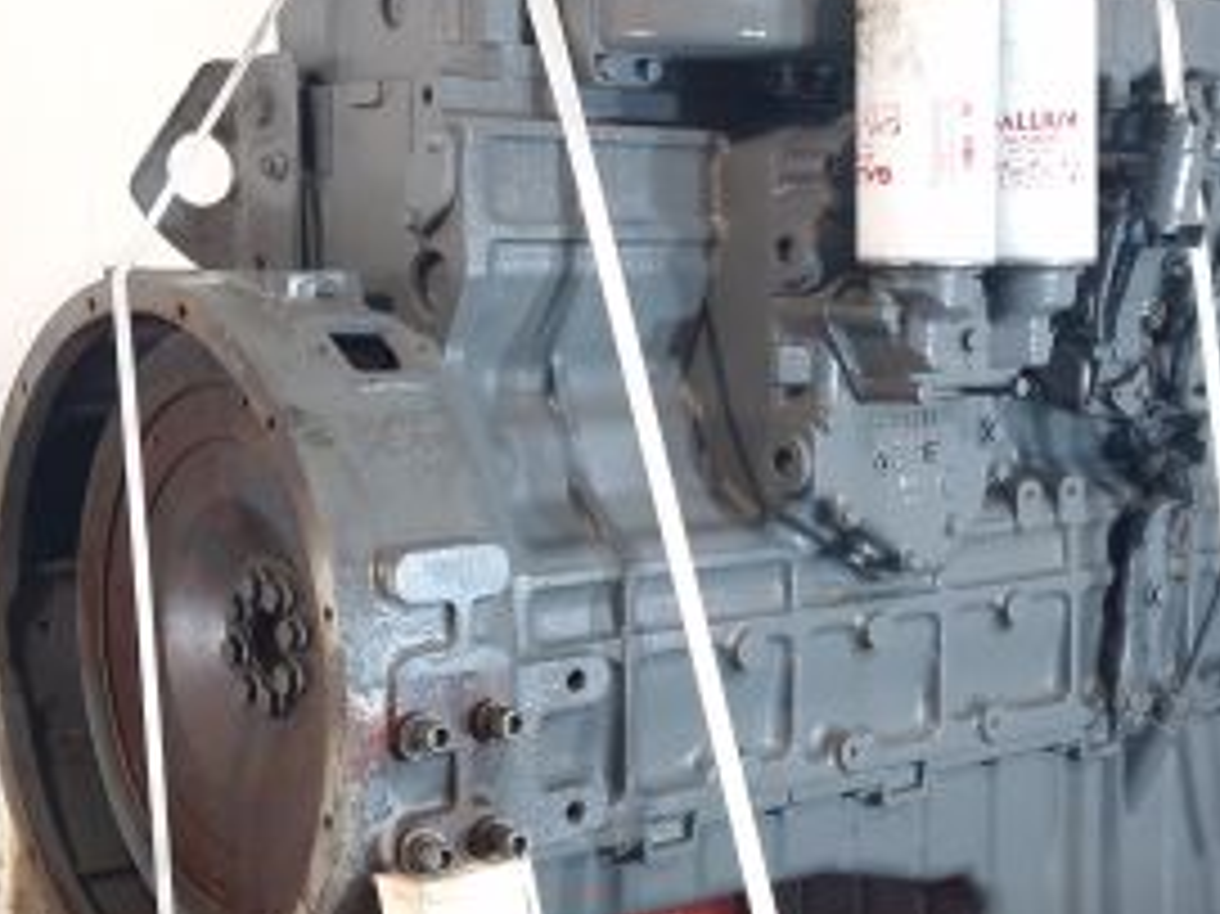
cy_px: 446
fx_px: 1797
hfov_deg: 37.2
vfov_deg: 28.5
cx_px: 783
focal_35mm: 51
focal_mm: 6.4
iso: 80
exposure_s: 1/50
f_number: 1.8
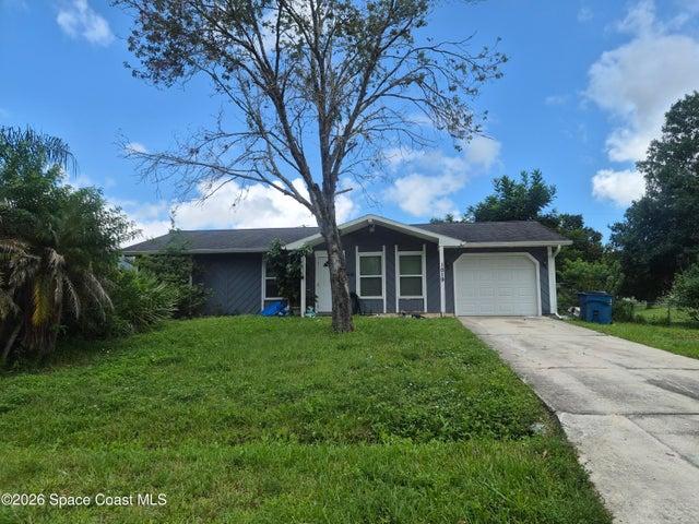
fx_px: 464
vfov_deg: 58.9
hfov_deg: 73.9
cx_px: 350
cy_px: 262
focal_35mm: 23
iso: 80
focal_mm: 5.4
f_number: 1.8
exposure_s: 1/4048
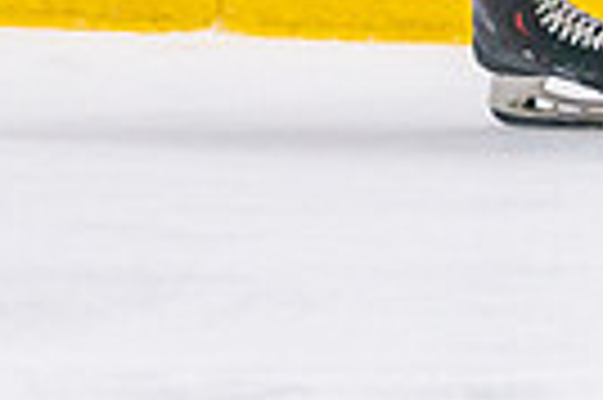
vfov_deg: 1.1
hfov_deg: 1.7
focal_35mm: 1210
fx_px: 20243
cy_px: -470
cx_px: 44
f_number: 2.8
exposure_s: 1/1250
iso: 3200
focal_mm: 178
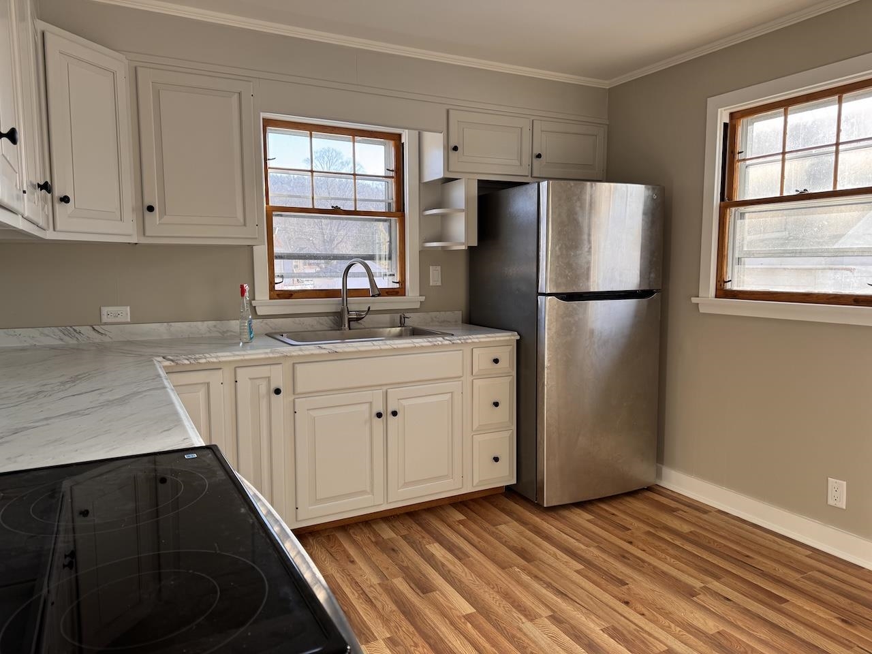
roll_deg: -0.6
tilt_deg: -5.2
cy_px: 327
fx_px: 605
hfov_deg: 71.6
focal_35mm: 24
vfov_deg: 56.8
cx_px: 436
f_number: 1.78
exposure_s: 1/134
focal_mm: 6.76
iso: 64
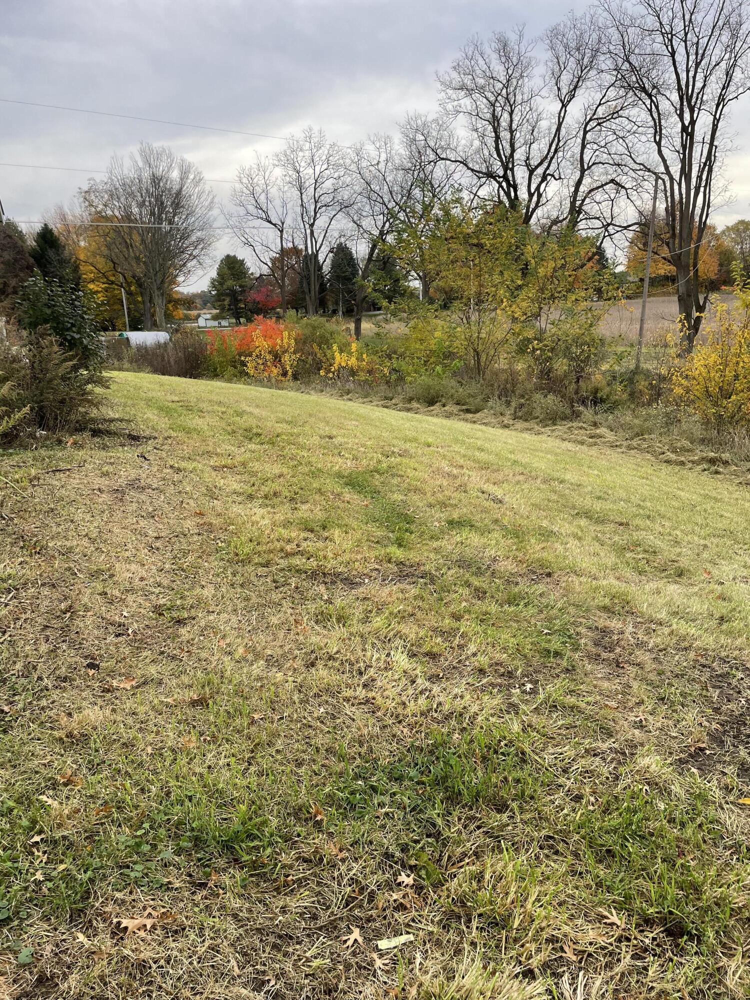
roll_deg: +2.3
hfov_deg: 53.1
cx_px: 375
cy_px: 500
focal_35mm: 26
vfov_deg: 67.3
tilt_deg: -16.3
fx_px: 751
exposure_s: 1/764
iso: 32
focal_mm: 4.2
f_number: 1.6
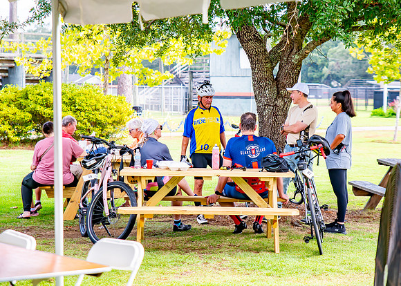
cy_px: 130
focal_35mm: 74
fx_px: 845
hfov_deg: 26.7
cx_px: 228
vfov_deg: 19.2
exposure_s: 1/1250
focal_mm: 55
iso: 500
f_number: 2.8
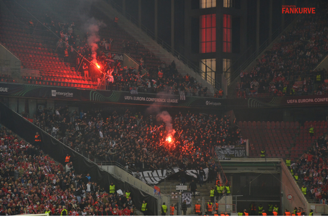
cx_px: 164
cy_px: 108
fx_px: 1228
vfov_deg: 10.1
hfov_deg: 15.2
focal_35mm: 135
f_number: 5.6
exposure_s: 1/160
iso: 800
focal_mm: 90
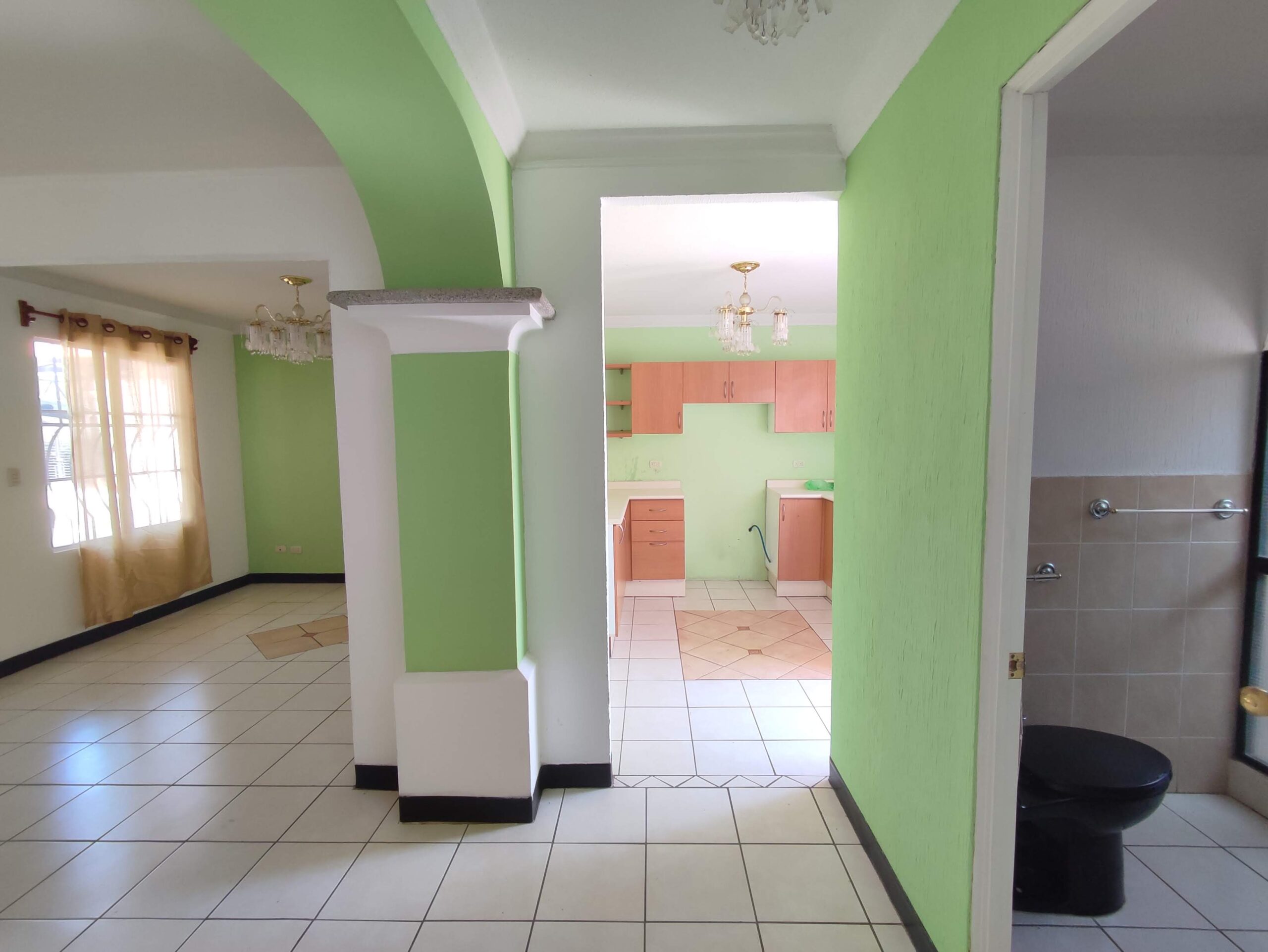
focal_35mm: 16
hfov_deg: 94.5
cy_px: 476
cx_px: 634
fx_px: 586
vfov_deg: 78.2
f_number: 2.2
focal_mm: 1.65
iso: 85
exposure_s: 1/50
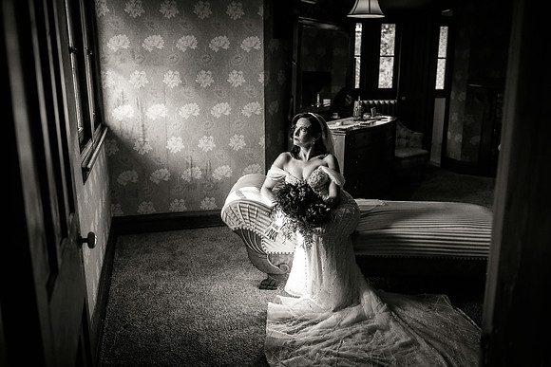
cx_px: 276
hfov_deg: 58.7
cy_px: 184
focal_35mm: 32
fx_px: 490
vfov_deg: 41.1
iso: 1250
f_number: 2.8
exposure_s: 1/1000
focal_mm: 32
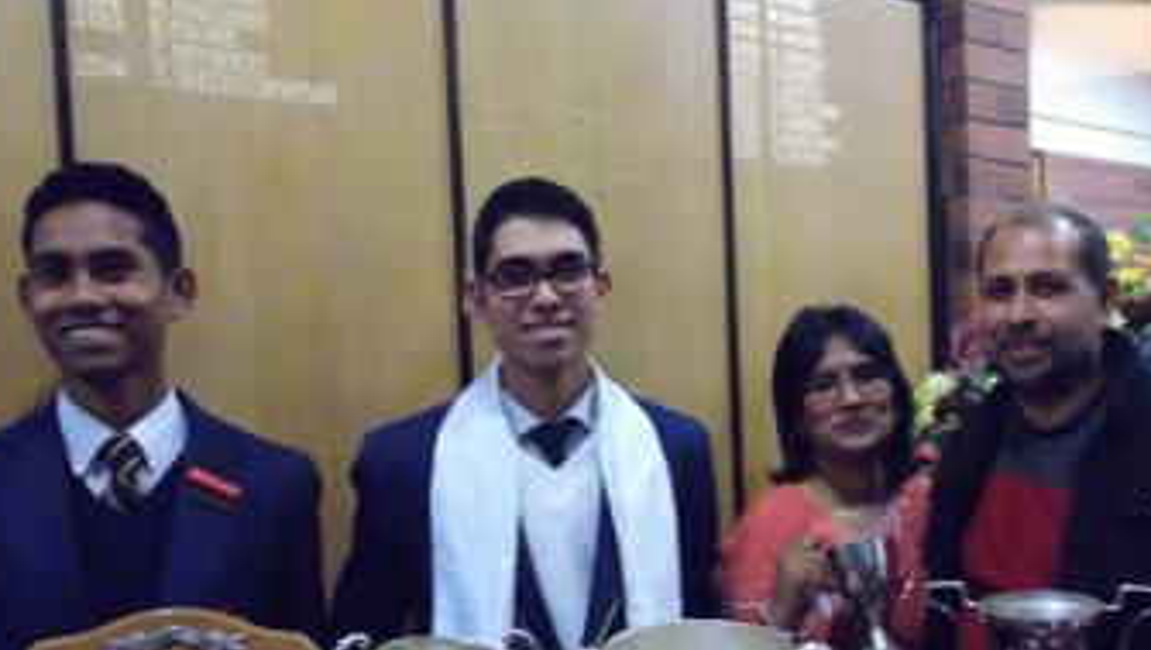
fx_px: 1191
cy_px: 481
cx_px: 584
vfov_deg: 30.0
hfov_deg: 51.6
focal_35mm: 39
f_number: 3.3
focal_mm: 5.3
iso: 1600
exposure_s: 1/15
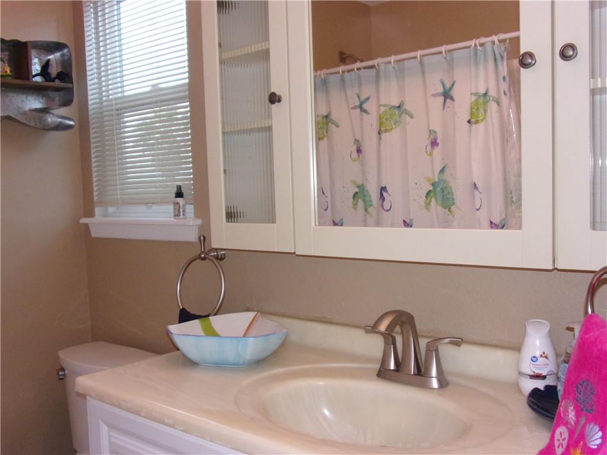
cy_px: 228
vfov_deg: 42.9
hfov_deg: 55.4
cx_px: 304
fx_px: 579
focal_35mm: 33
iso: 200
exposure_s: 1/34
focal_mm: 5.9
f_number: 3.7
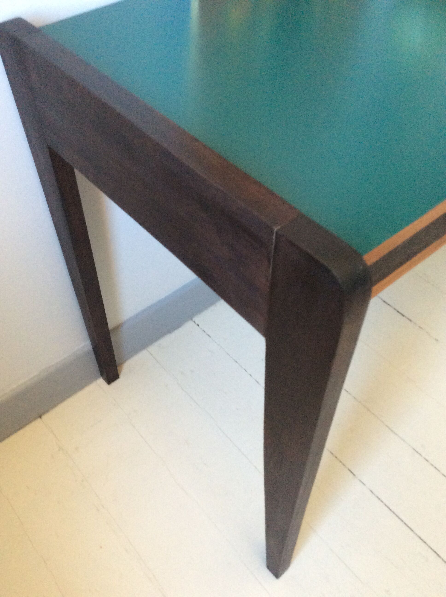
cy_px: 298
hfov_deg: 44.1
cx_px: 223
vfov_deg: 56.9
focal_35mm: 32
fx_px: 551
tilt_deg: -49.6
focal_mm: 3.3
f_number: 2.4
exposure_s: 1/25
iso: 200
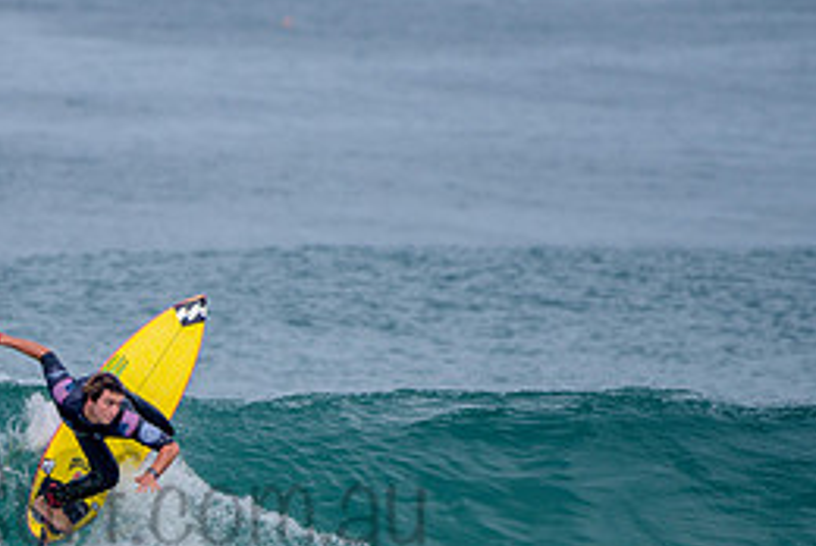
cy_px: 472
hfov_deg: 1.8
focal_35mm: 1114
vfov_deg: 1.2
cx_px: 94
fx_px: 25279
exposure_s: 1/2000
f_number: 5.6
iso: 160
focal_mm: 500
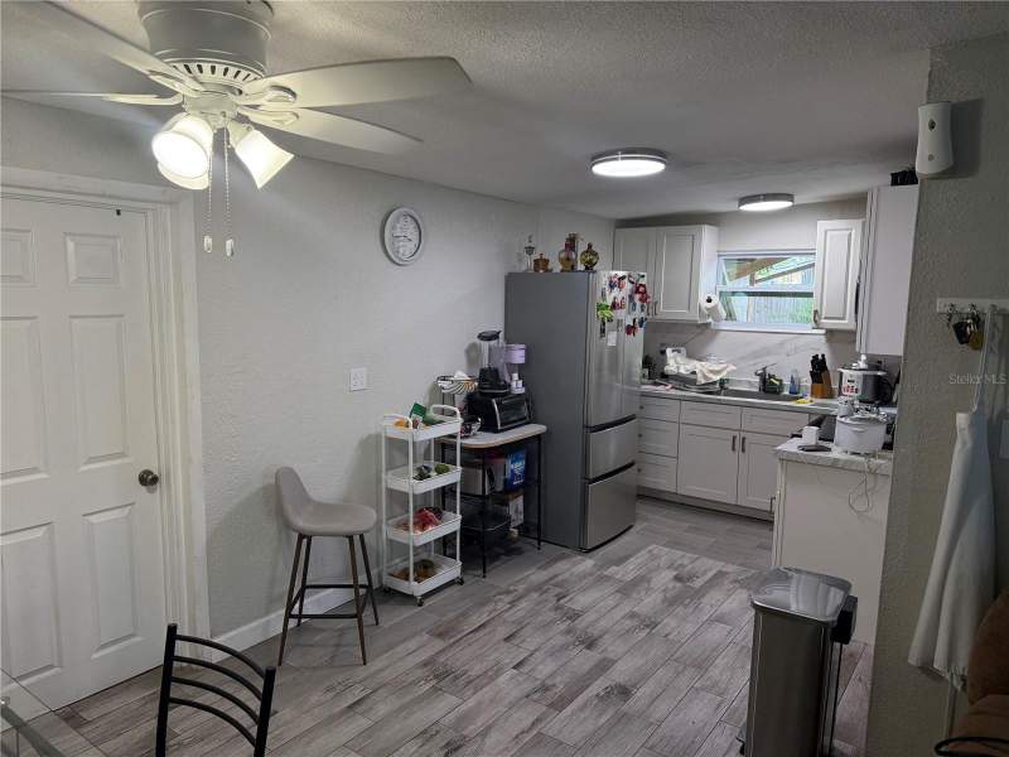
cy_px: 378
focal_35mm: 24
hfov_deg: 71.6
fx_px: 700
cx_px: 504
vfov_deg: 56.8
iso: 200
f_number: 1.78
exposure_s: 1/148
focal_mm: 6.76
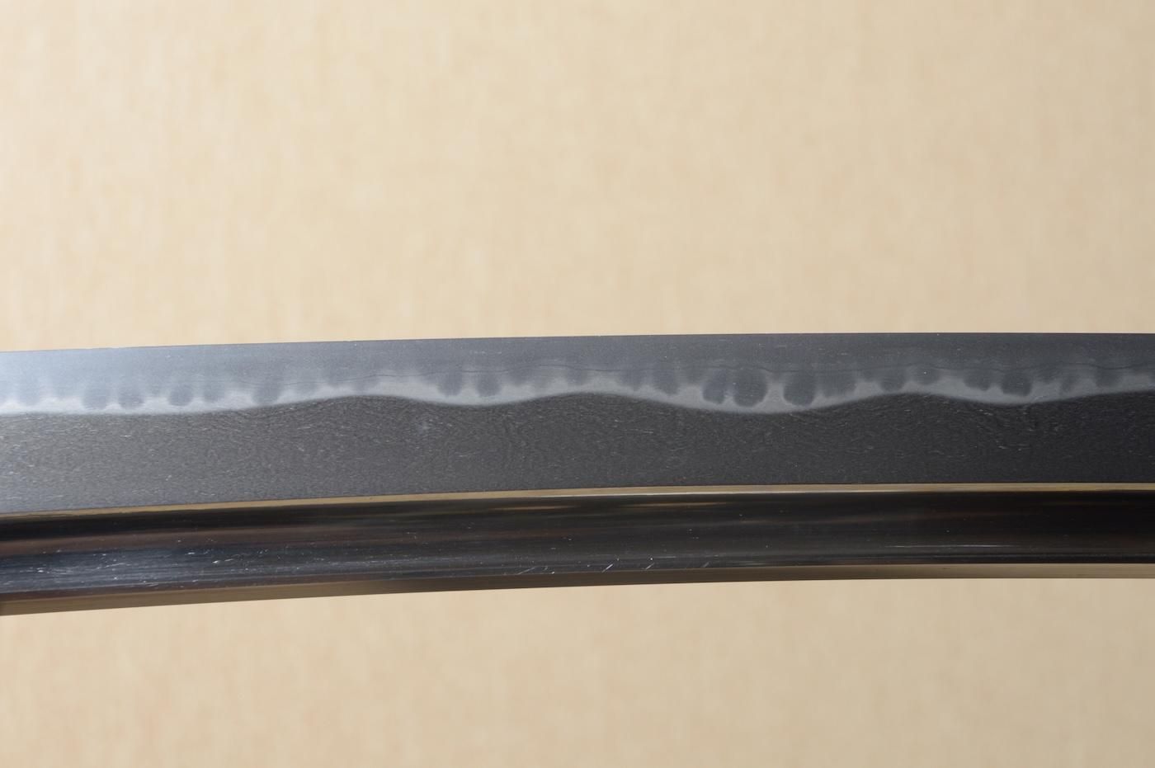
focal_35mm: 112
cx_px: 578
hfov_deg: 18.2
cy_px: 384
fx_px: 3606
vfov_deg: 12.2
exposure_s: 1/1.6
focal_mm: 75
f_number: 11
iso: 400
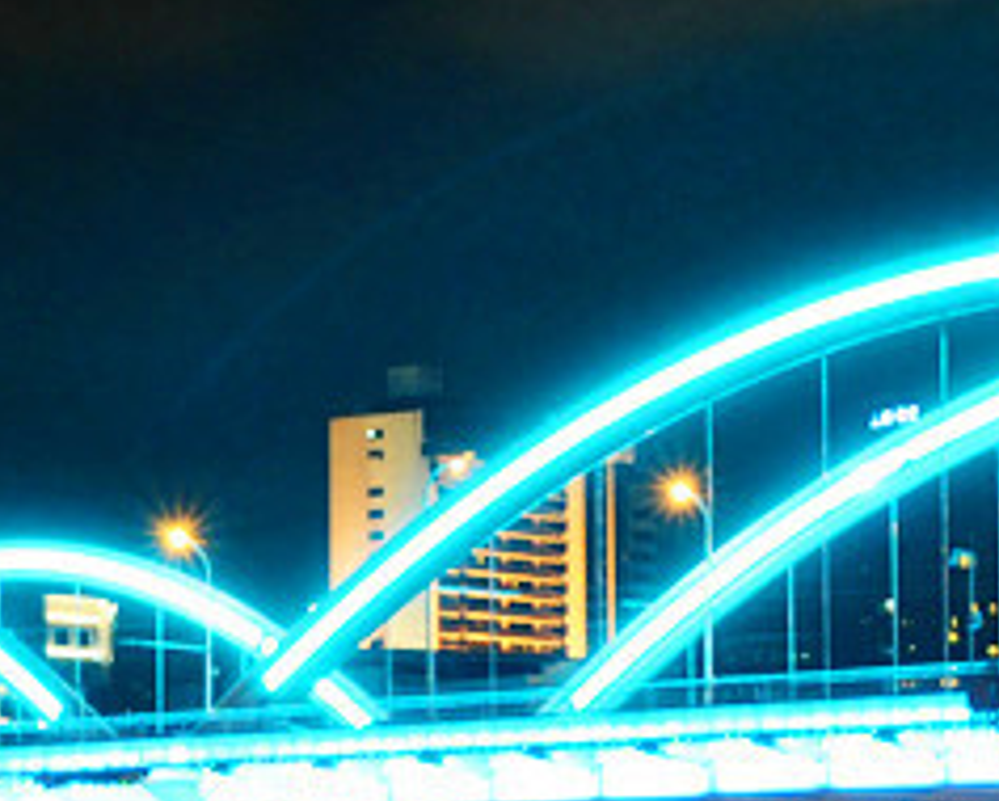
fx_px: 4498
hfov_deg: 12.6
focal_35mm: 152
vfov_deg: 10.1
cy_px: 672
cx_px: 759
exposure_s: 10
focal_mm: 32
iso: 100
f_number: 16
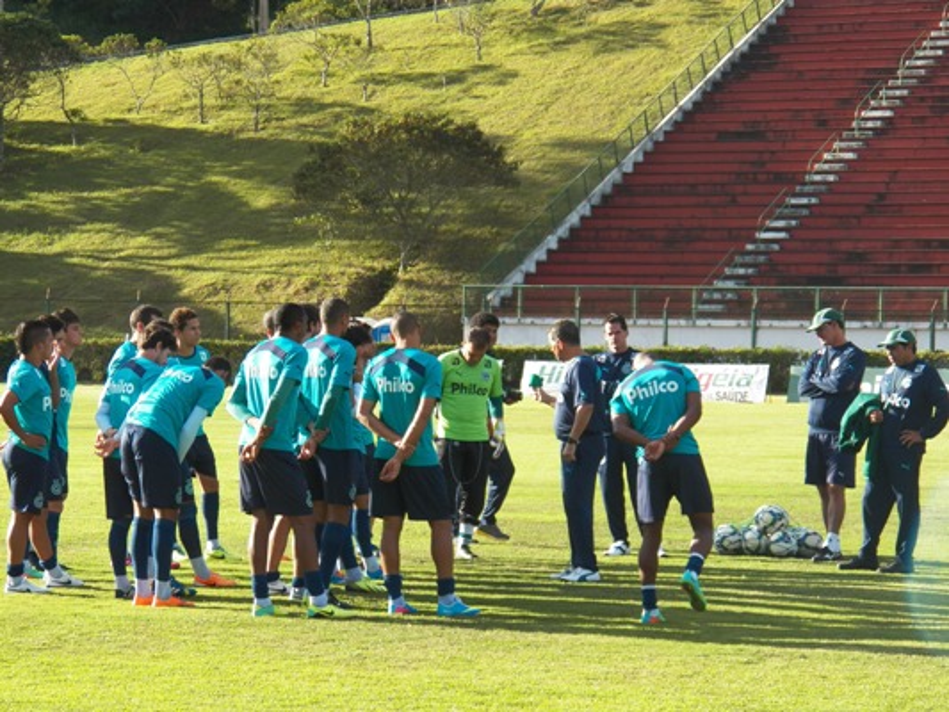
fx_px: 3455
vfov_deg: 11.8
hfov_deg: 15.6
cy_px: 356
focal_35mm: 126
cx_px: 474
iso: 125
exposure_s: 1/400
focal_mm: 22.6
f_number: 4
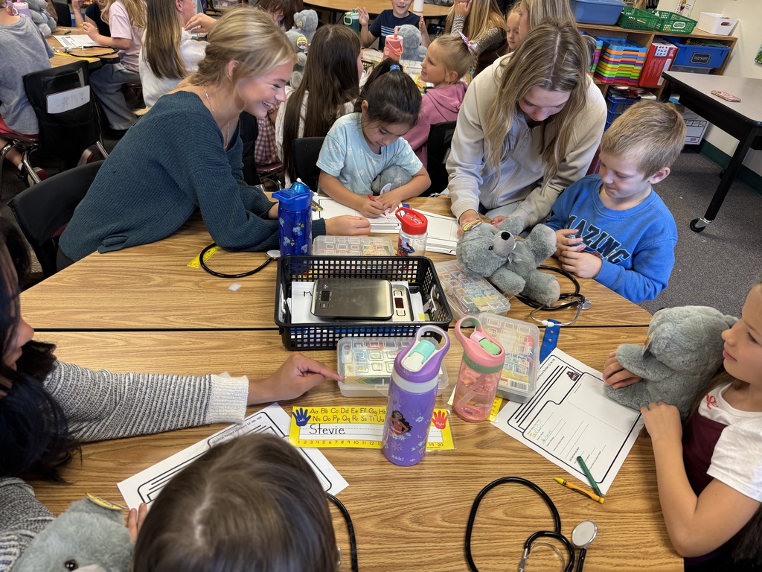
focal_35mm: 24
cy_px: 286
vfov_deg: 56.8
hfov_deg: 71.6
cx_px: 381
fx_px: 528
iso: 125
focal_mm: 6.76
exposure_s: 1/60
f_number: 1.78
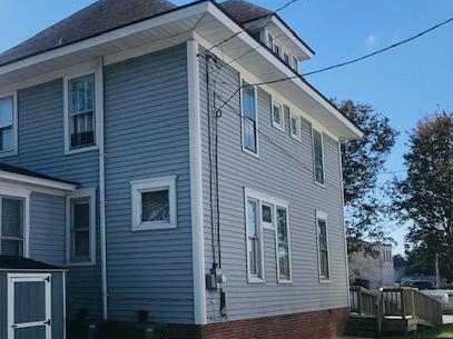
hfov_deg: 41.5
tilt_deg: +6.4
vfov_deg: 32.7
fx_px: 576
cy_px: 216
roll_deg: +2.0
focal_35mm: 44
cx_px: 107
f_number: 1.8
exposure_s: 1/2398
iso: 20
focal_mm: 3.99
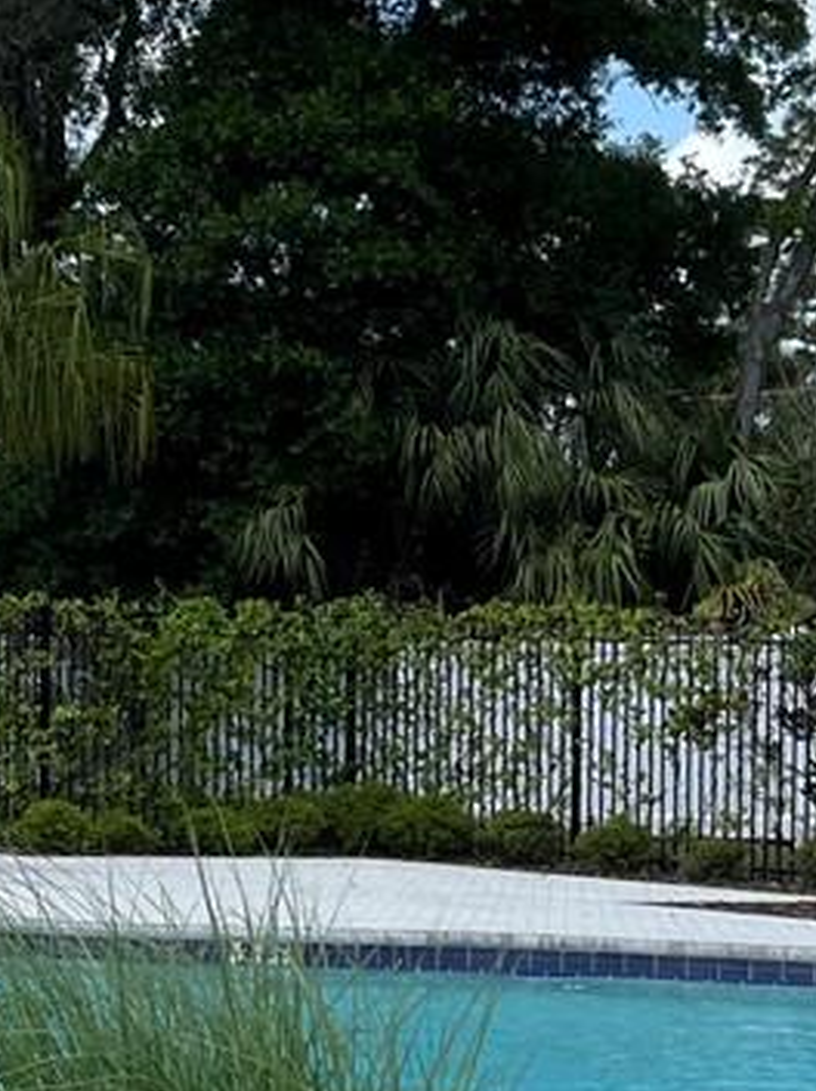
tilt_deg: +1.2
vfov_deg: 16.7
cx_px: -637
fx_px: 3716
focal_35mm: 118
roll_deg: -1.8
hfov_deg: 11.6
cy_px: 559
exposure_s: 1/3876
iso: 50
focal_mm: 5.1
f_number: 1.6
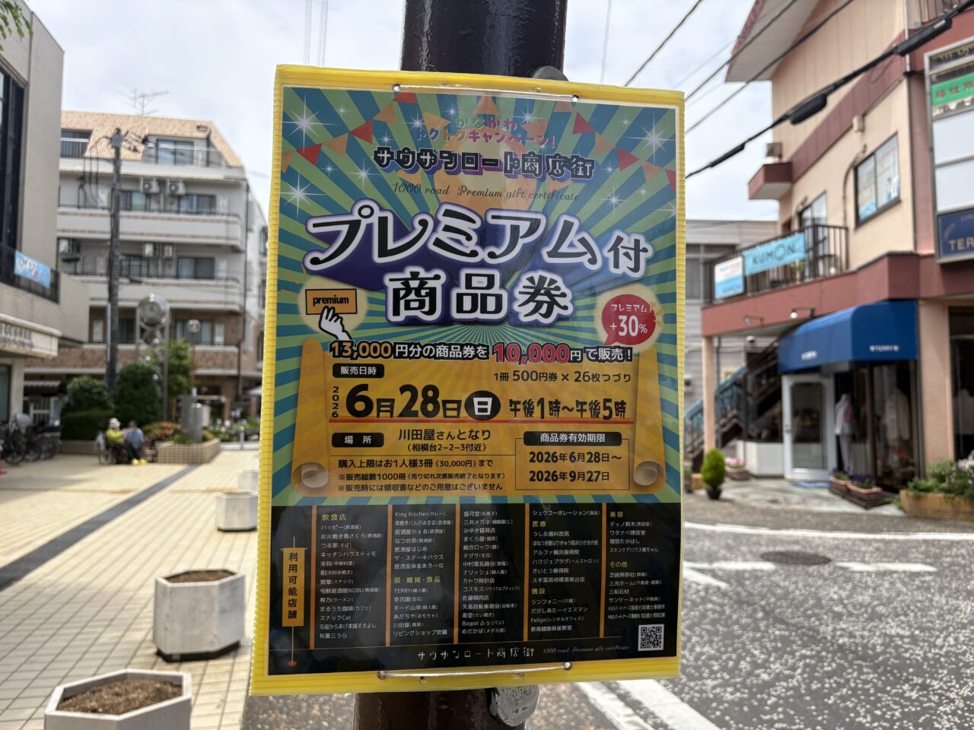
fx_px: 732
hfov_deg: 67.3
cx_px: 487
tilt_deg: +3.4
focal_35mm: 26
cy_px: 365
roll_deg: +0.8
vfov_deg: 53.1
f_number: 1.6
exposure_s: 1/2865
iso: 64
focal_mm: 5.96
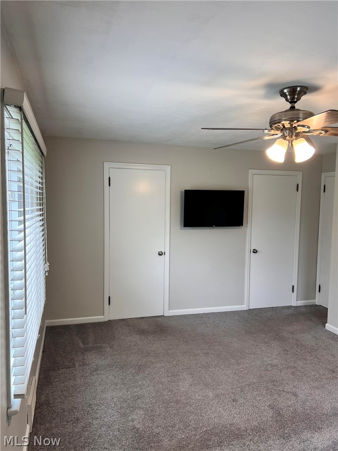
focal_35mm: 26
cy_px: 226
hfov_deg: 53.1
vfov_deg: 67.3
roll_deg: -1.2
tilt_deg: -5.1
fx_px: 338
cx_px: 169
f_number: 1.5
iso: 80
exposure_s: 1/120
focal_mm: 5.7
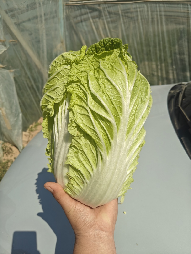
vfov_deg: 71.6
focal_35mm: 24
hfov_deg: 56.8
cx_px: 96
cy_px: 127
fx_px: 177
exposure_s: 1/4354
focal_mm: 5.59
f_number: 1.8
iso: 64
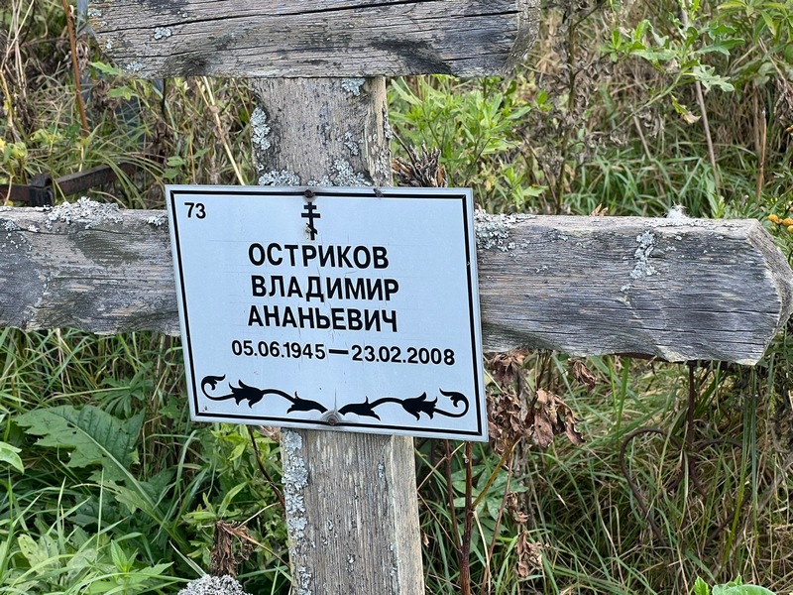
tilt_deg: -18.9
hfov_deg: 25.3
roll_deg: -0.9
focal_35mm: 77
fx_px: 1764
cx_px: 396
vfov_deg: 19.1
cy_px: 298
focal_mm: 9
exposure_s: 1/121
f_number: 2.8
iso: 32
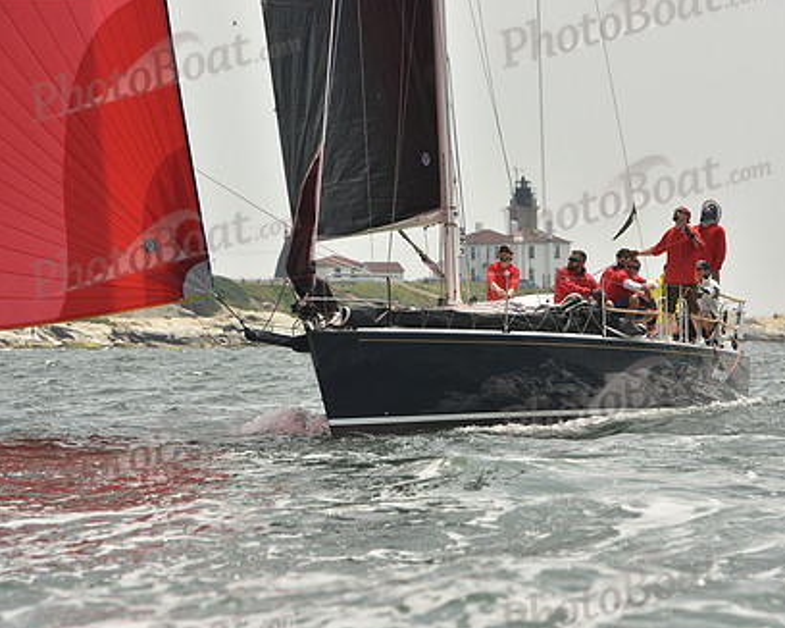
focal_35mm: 267
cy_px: 323
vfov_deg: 5.8
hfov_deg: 7.2
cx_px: 402
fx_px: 6200
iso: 400
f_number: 9
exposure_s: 1/1600
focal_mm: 200
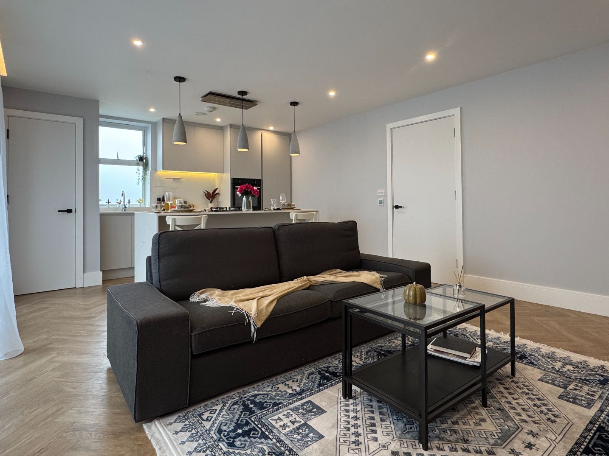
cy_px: 199
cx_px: 318
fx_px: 352
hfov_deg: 81.7
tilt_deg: +2.2
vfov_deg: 65.7
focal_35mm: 20
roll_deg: +1.4
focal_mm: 2.22
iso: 160
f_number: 2.2
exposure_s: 1/99
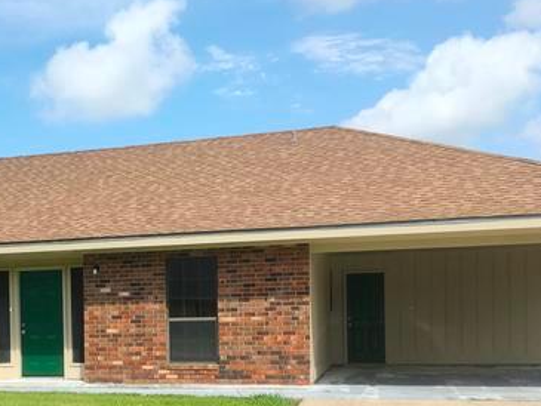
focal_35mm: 53
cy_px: 338
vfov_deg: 26.9
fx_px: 829
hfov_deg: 34.5
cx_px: 73
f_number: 2.2
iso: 25
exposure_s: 1/1326
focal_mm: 4.15
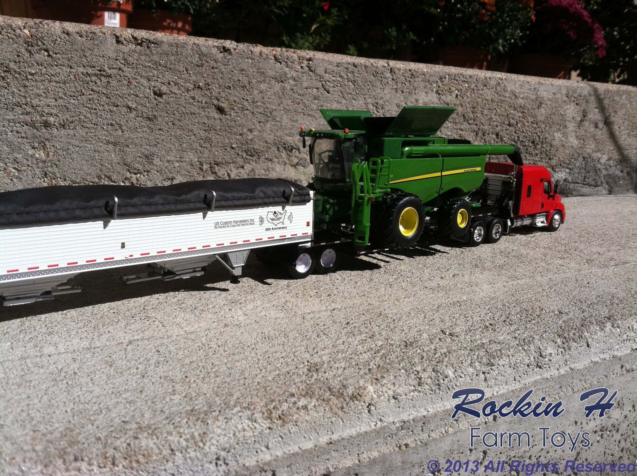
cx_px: 318
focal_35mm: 35
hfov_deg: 52.7
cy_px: 238
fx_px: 643
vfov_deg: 40.6
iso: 80
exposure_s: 1/2500
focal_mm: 3.85
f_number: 2.8
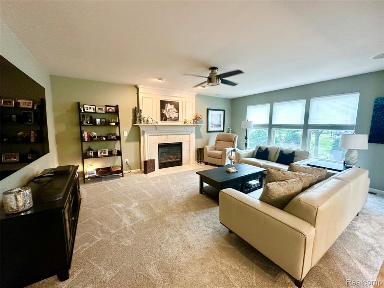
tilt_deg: -6.8
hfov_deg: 102.1
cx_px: 192
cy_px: 144
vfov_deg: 85.7
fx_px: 155
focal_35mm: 14
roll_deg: -0.7
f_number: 2.2
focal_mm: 2.22
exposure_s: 1/60
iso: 320
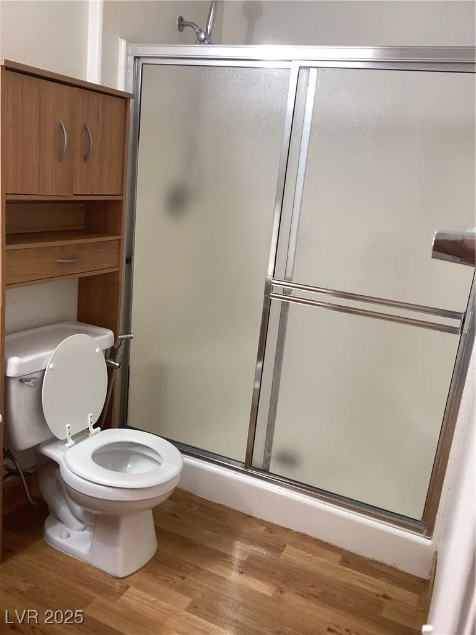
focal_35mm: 31
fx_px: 568
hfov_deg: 45.4
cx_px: 238
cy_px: 318
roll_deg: -6.3
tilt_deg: -15.4
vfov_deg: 58.4
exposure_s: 1/60
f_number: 2.4
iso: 160
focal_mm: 3.3
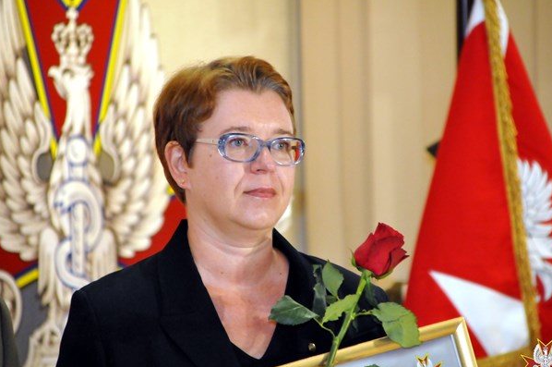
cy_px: 195
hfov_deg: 6.4
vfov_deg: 4.3
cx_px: 279
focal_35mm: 321
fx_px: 4915
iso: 2500
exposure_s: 1/60
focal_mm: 200
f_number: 6.3
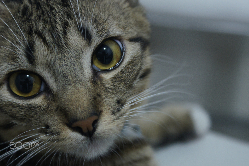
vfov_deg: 12.9
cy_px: 83
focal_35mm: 106
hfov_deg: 19.3
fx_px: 733
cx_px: 126
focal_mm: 70
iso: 1600
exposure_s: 1/15
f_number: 5.6
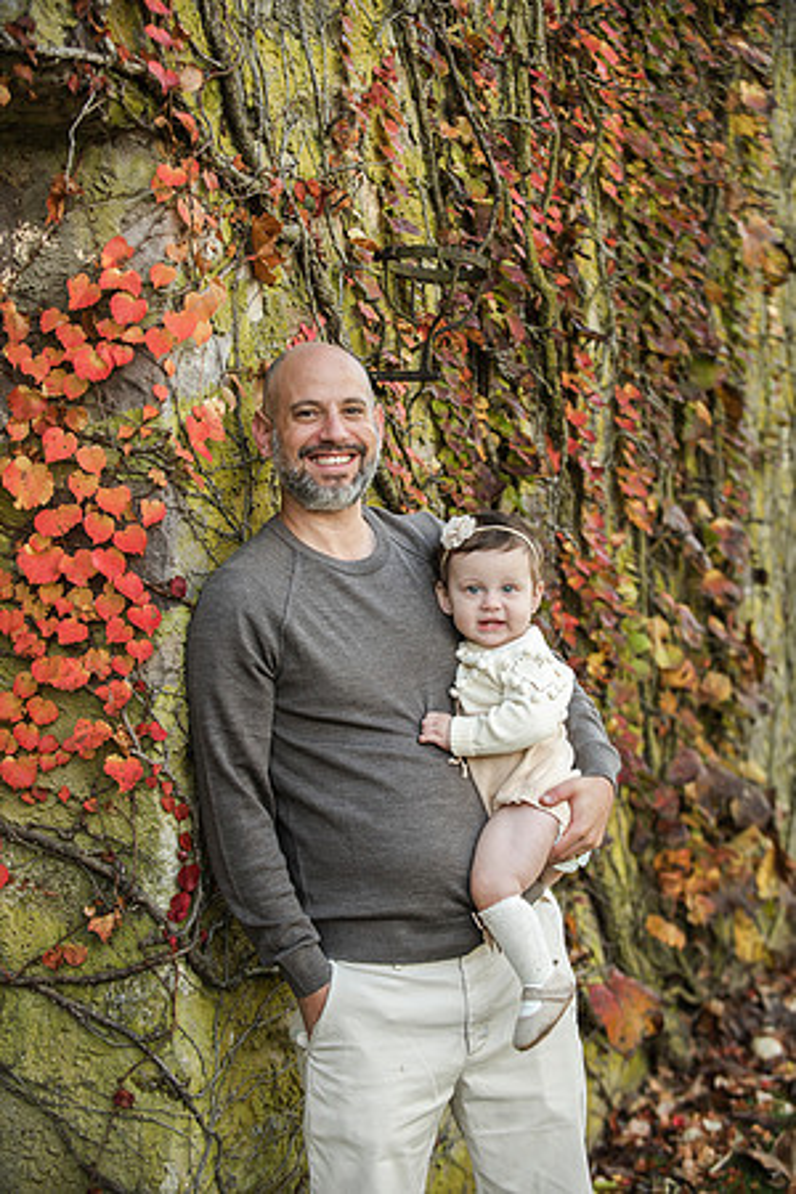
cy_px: 597
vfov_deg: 26.0
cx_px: 398
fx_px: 2587
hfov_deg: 17.5
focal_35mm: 78
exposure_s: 1/800
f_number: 3.5
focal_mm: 78
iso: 800
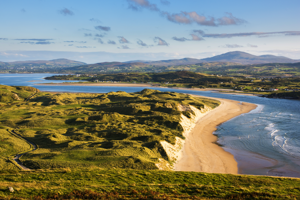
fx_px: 408
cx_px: 149
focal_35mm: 49
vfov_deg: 27.5
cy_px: 98
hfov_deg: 40.3
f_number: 13
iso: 250
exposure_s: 1/160
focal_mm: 48
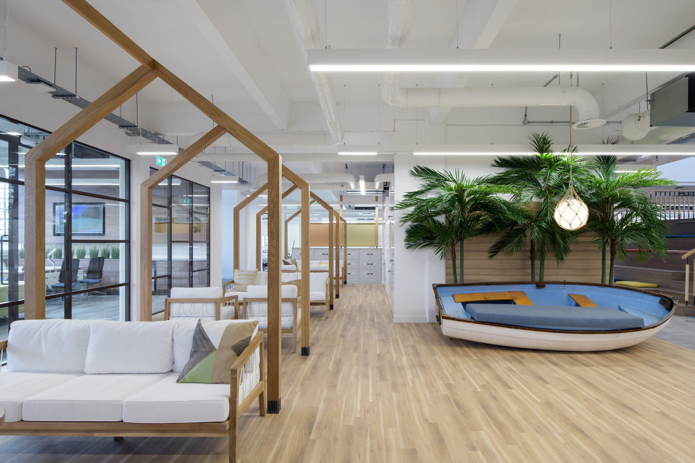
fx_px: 367
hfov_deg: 86.9
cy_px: 232
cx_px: 348
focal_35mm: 19
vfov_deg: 64.6
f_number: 13
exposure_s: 1/2.5
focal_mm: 19
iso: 125
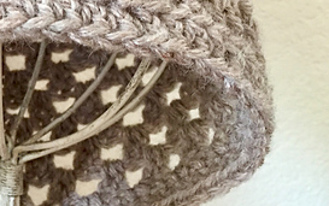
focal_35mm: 72
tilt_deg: -4.1
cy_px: -2
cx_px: 16
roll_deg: -1.9
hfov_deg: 27.3
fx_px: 646
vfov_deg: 17.7
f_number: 2.2
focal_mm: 4.15
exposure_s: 1/30
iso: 125
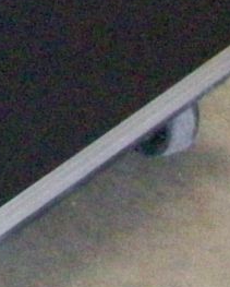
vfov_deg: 7.3
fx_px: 2191
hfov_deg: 5.5
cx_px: -576
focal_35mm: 258
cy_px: -204
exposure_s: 1/60
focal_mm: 5.7
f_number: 2.8
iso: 320
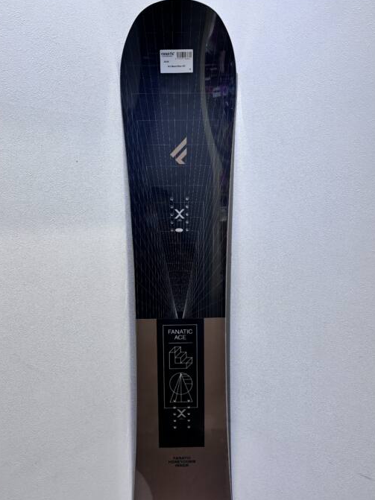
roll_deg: +0.3
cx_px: 178
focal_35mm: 31
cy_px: 288
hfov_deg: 45.4
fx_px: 448
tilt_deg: -11.4
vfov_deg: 58.1
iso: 100
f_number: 1.6
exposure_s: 1/100
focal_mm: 5.96
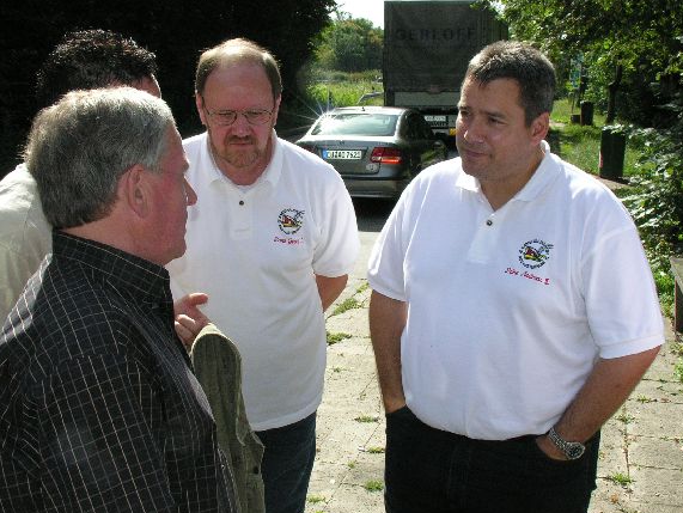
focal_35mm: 49
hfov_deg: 38.9
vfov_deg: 29.7
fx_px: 967
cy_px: 255
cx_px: 316
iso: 200
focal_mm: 8.9
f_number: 7.1
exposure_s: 1/368
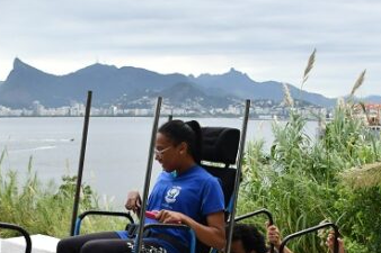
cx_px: 200
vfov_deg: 17.6
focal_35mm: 75
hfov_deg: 27.0
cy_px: 266
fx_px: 793
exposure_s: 1/750
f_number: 5.6
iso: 560
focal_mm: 22
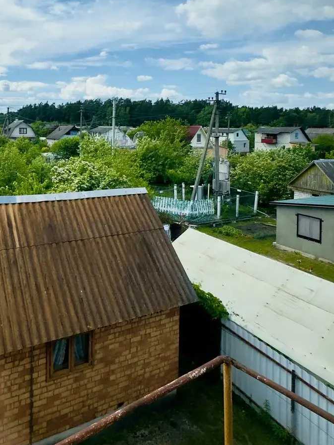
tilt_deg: +0.6
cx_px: 51
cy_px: 131
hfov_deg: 50.4
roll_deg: -1.4
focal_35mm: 25
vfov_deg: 66.5
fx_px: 322
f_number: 2.2
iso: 50
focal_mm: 2.22
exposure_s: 1/2985
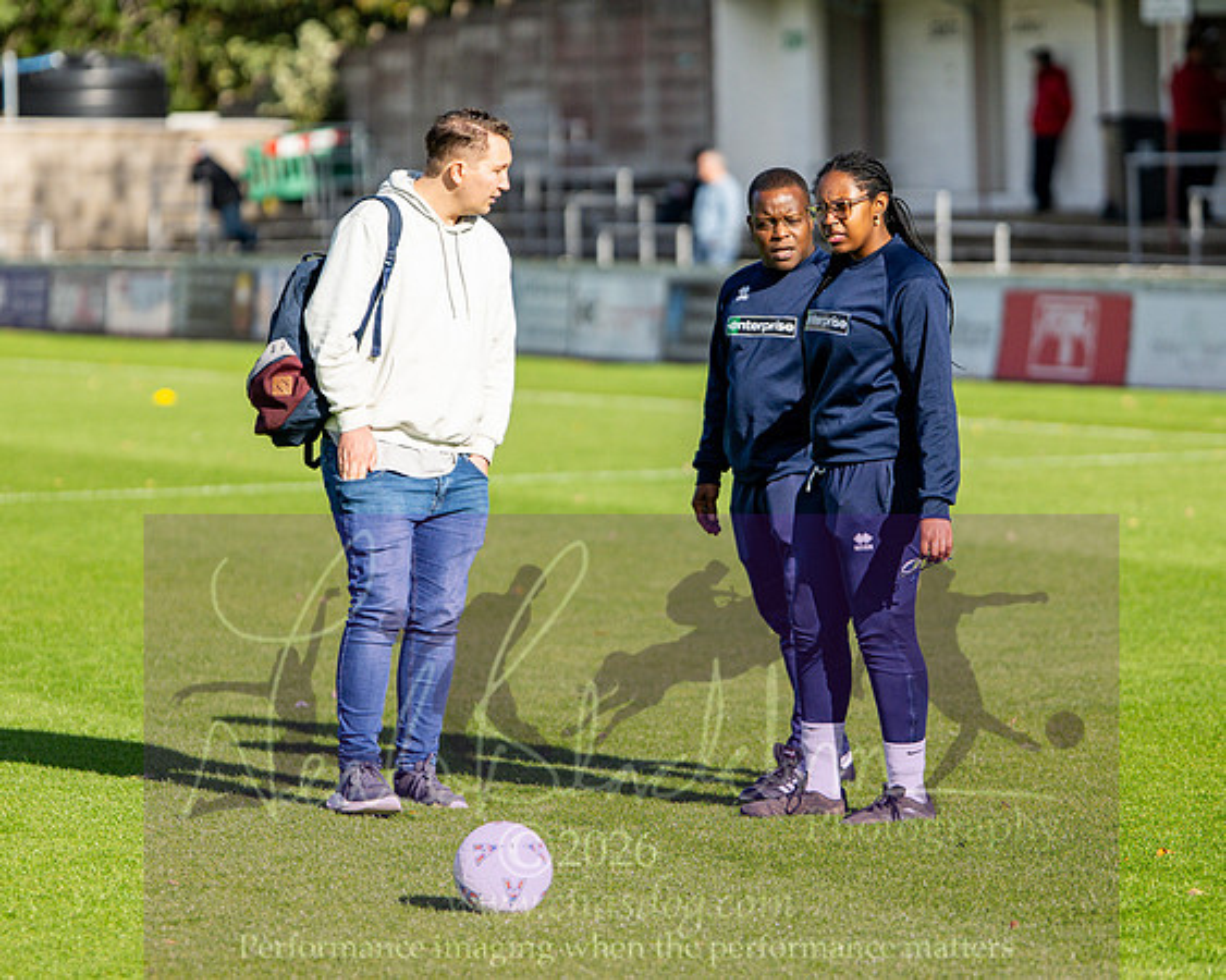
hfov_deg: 10.7
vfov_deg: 8.5
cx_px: 577
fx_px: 6571
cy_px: 415
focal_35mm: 181
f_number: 1.4
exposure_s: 1/8000
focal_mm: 85
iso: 100
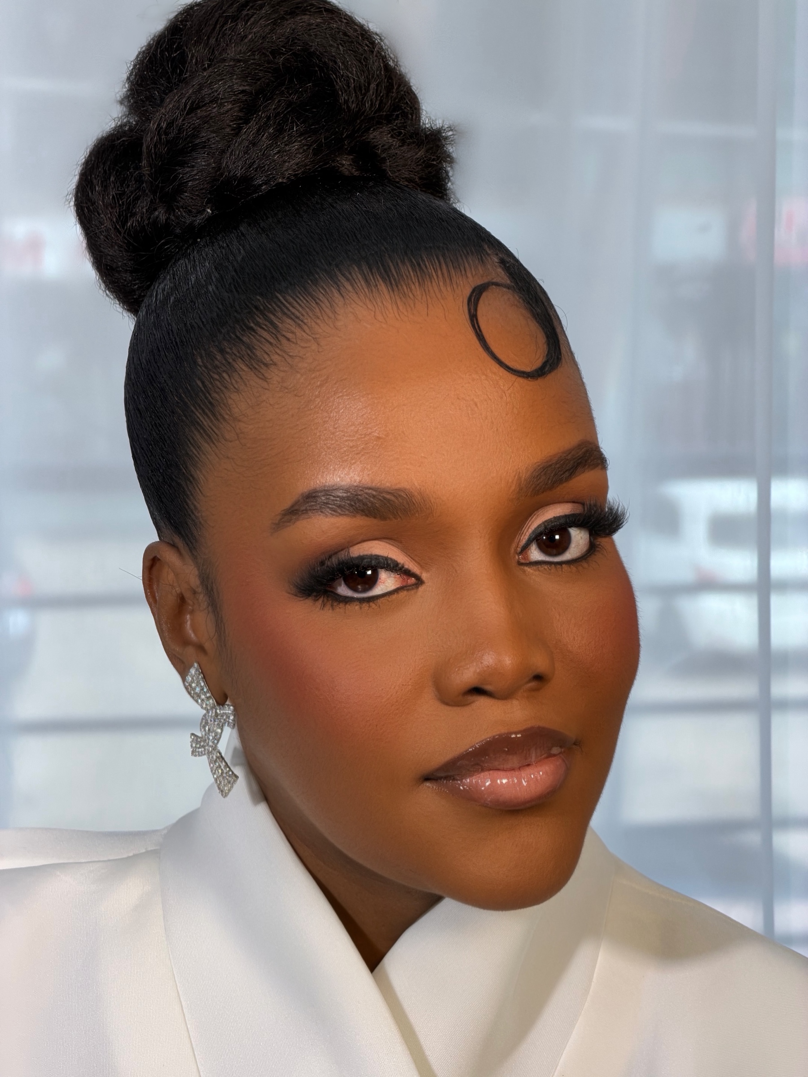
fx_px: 3112
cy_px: 538
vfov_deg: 19.6
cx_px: 404
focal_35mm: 100
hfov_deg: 14.8
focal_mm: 16.89
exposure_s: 1/118
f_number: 2.8
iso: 40
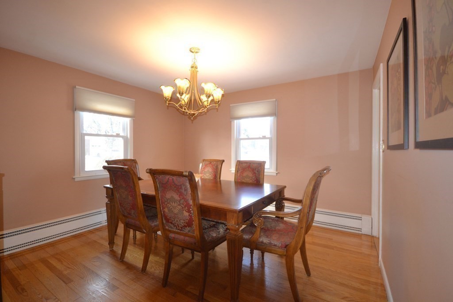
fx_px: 189
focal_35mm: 15
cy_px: 151
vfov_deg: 77.3
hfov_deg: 100.4
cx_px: 226
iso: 560
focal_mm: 10
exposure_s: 1/60
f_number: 4
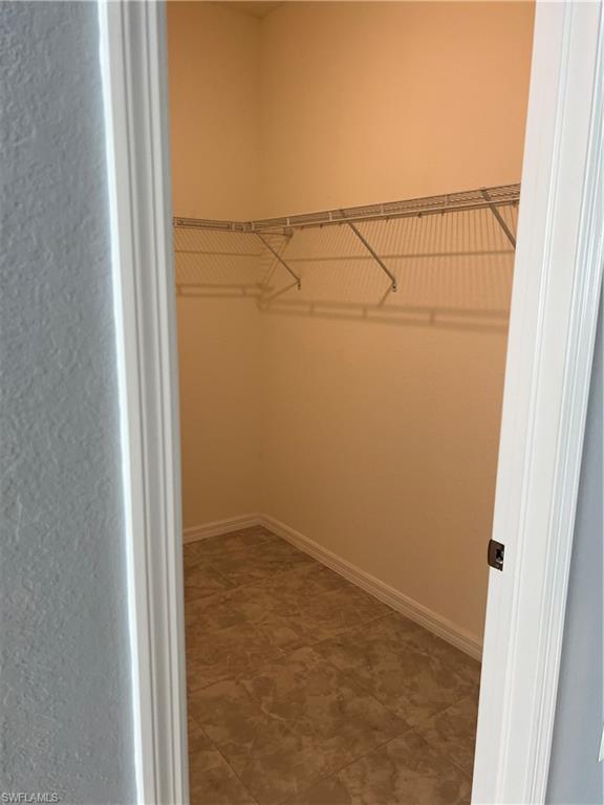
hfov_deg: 53.1
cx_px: 302
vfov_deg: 67.3
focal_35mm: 26
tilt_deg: -8.1
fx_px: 605
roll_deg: +0.2
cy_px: 402
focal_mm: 5.7
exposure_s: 1/120
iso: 100
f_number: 1.5
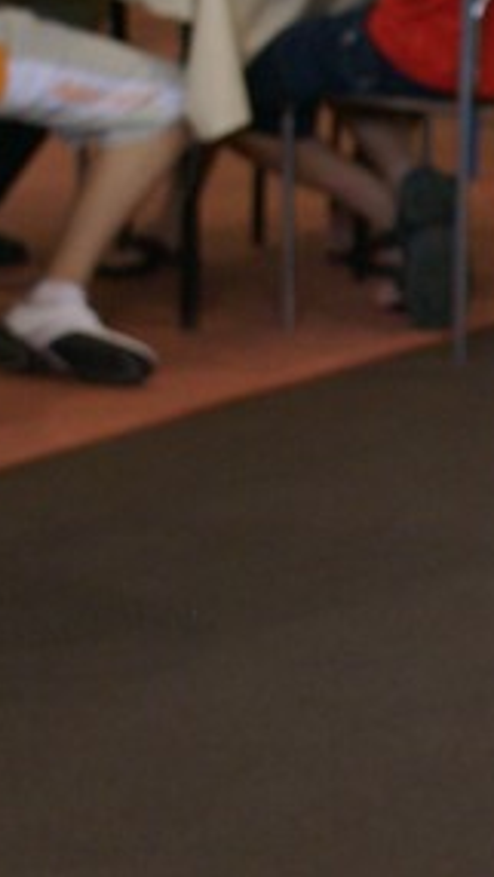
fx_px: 4033
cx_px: 1025
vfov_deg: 12.4
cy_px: 396
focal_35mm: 173
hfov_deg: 6.8
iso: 640
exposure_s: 1/40
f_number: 5.6
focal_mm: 45
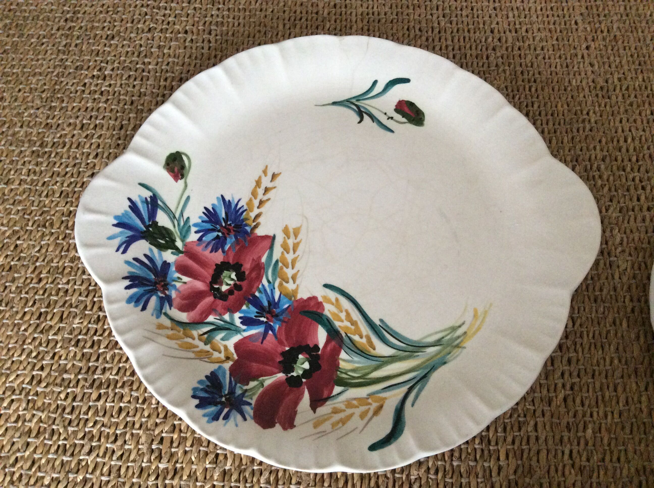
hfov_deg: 56.9
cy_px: 244
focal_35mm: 32
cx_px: 327
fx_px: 604
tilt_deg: -66.5
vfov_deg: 44.1
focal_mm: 3.3
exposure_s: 1/20
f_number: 2.4
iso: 320
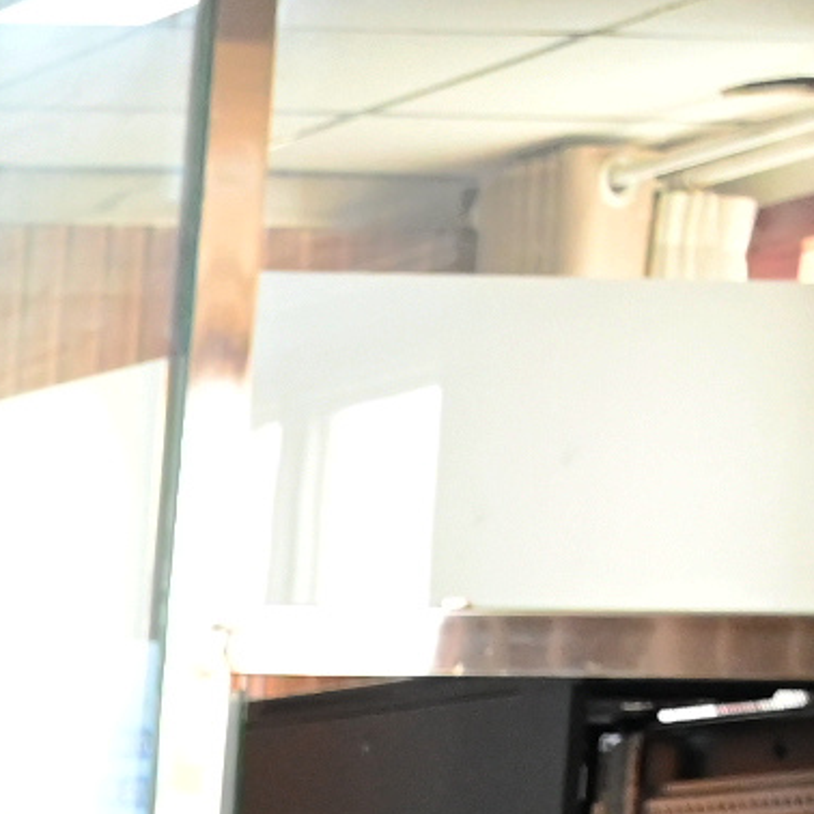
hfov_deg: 7.0
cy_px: 2013
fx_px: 5518
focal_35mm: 207
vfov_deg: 7.8
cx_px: -2115
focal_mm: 30.5
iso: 3200
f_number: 4
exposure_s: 1/100
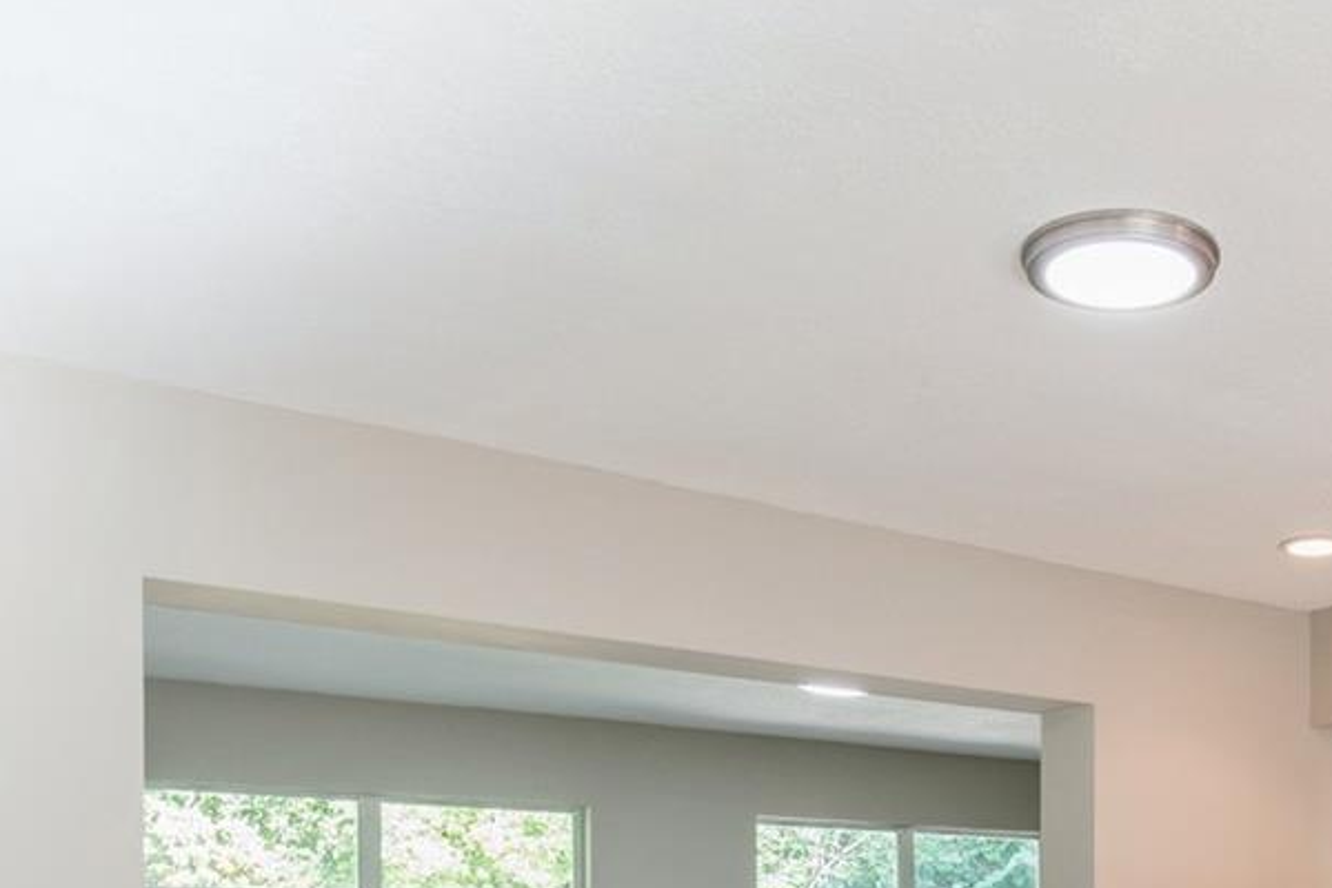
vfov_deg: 30.3
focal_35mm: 40
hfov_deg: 45.3
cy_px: 948
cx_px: 1117
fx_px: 1480
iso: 200
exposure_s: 1/8
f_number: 8
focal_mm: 10
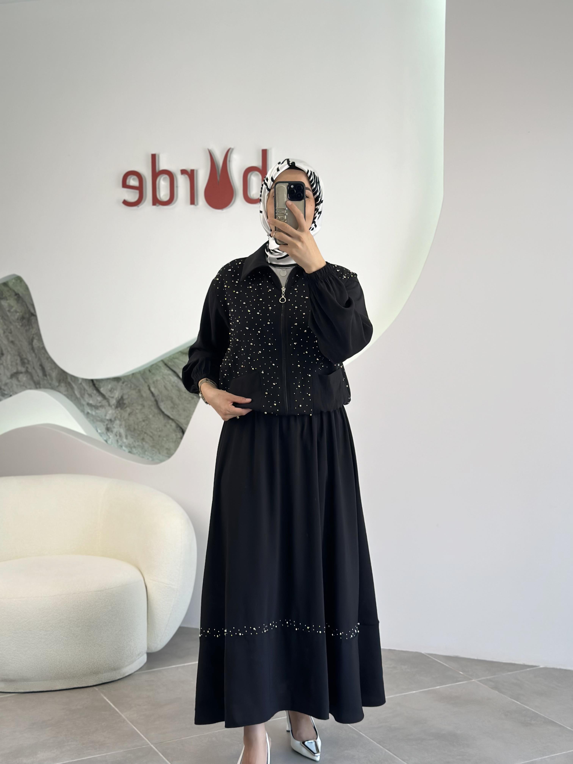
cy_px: 382
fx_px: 1059
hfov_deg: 30.3
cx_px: 286
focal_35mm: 48
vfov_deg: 39.7
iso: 80
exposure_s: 1/286
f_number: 1.78
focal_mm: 6.86
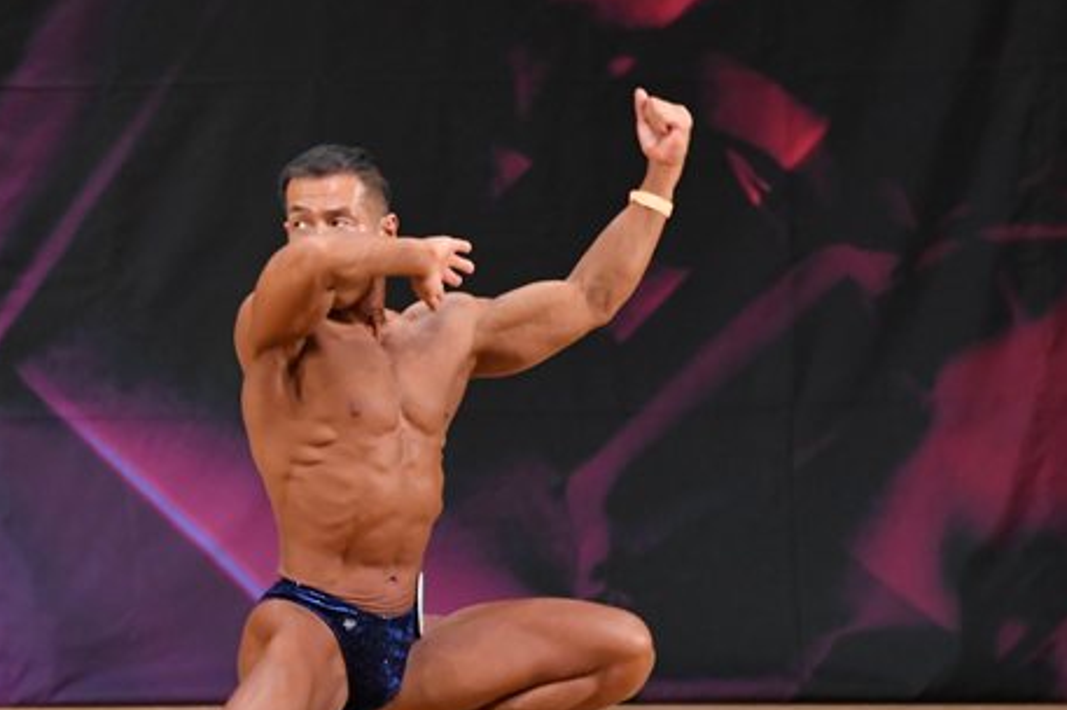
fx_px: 13564
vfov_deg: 3.0
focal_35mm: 458
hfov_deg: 4.5
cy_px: 406
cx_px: 242
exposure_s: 1/400
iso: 3200
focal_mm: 180
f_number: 5.6
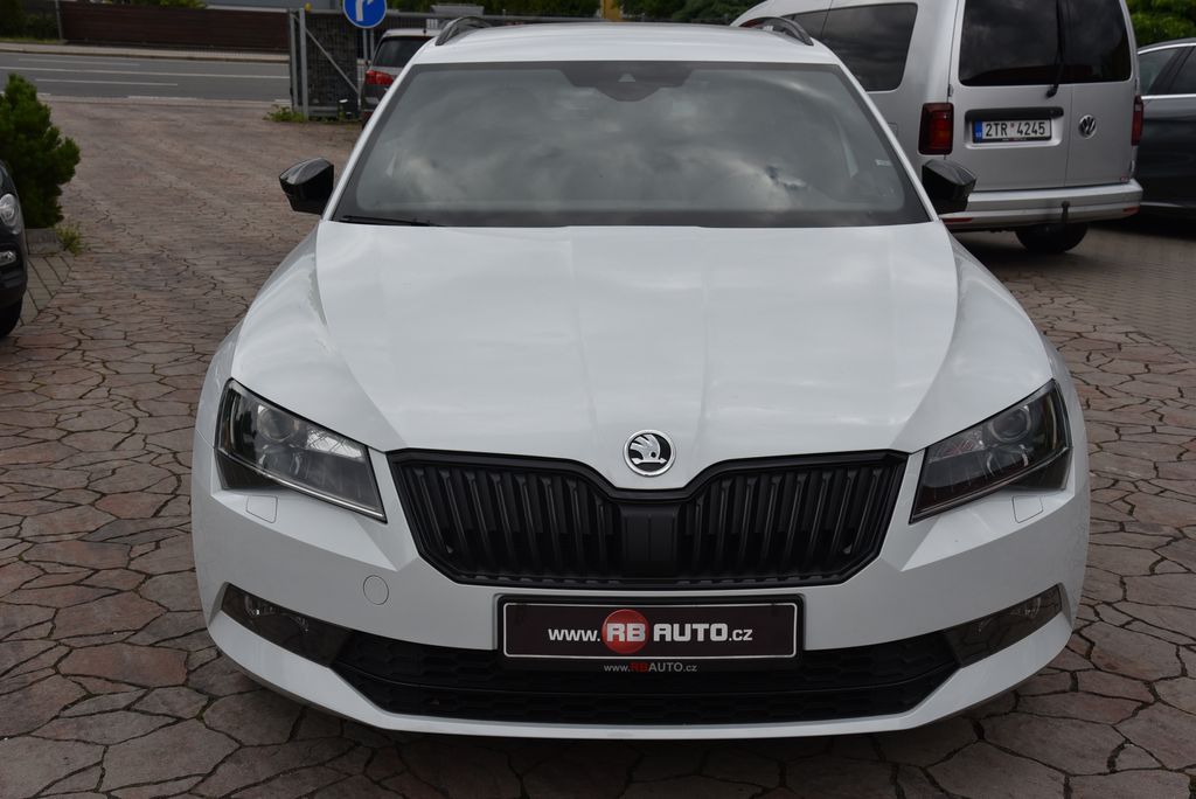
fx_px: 1529
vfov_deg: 29.3
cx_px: 598
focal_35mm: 46
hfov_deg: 42.7
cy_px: 400
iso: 500
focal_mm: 46
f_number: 10
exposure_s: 1/400
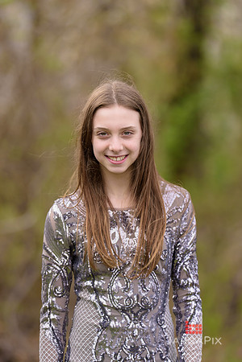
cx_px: 121
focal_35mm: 135
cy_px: 181
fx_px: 1361
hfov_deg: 10.2
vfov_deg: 15.2
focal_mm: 135
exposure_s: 1/4000
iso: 400
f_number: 2
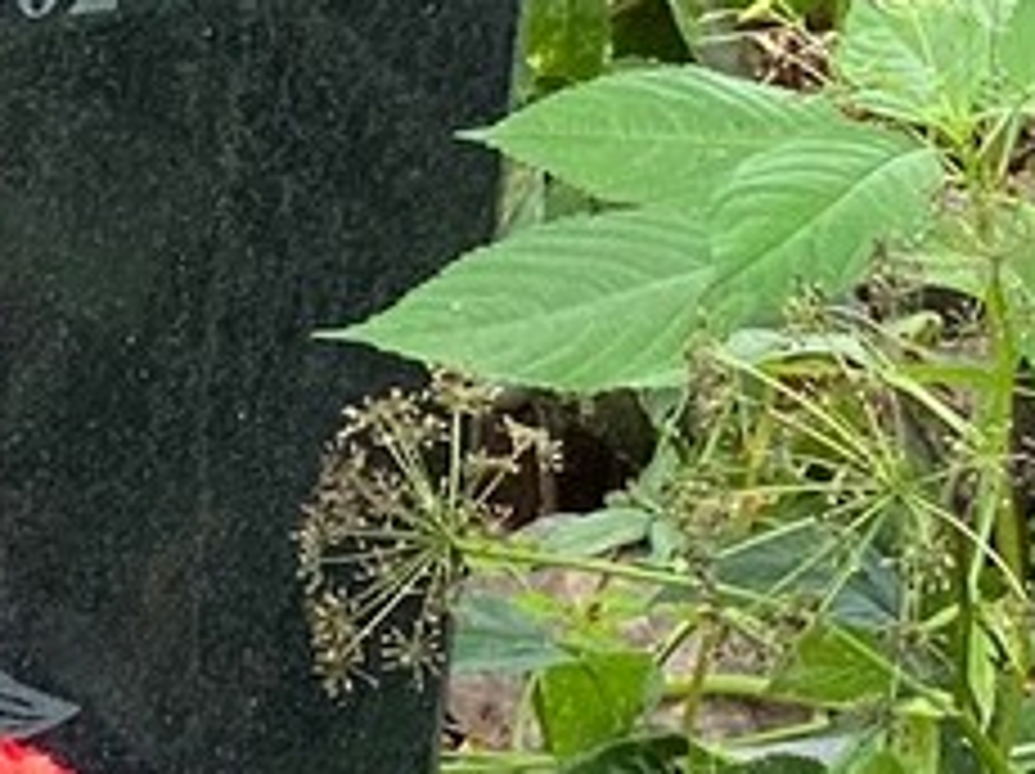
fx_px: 9737
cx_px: 225
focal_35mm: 326
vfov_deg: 4.5
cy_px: 117
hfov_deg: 6.1
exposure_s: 1/121
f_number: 2
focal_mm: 6
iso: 125
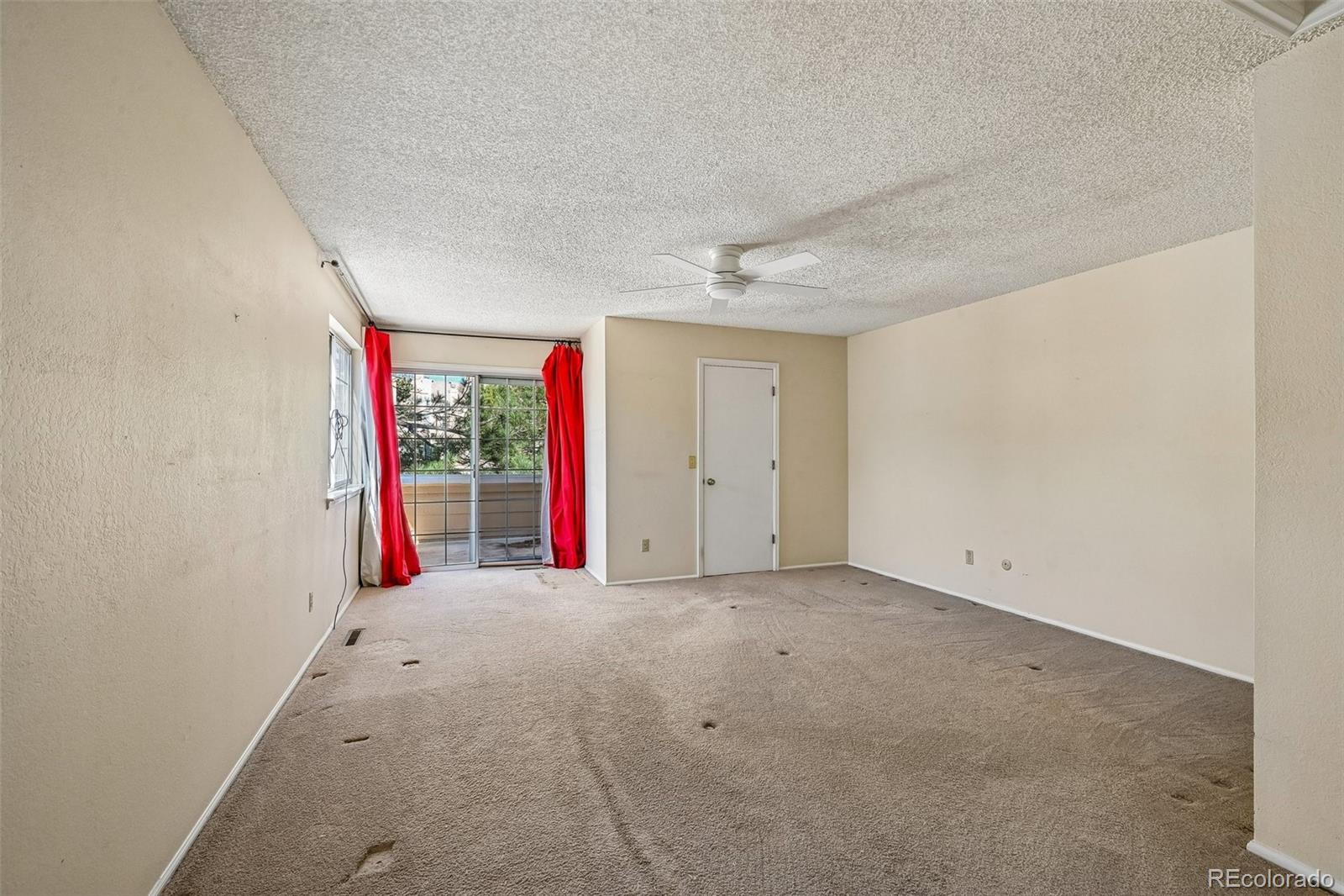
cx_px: 672
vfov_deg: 77.3
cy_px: 448
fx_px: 560
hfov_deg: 100.4
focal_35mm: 15
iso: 400
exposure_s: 1/30
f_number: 11
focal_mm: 15
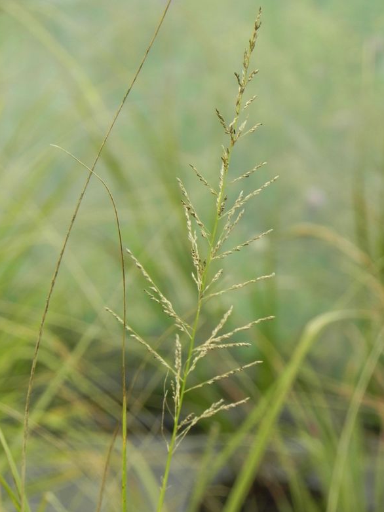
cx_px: 194
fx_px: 3211
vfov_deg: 9.1
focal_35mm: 217
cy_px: 251
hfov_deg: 6.8
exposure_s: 1/30
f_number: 5
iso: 160
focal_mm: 37.7
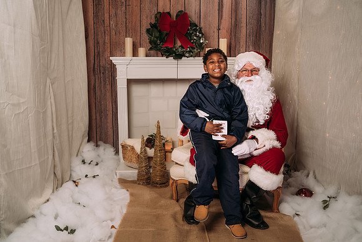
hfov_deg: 51.7
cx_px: 185
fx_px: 374
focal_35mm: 37
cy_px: 125
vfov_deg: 35.8
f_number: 5
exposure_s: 1/100
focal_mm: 35
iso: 100
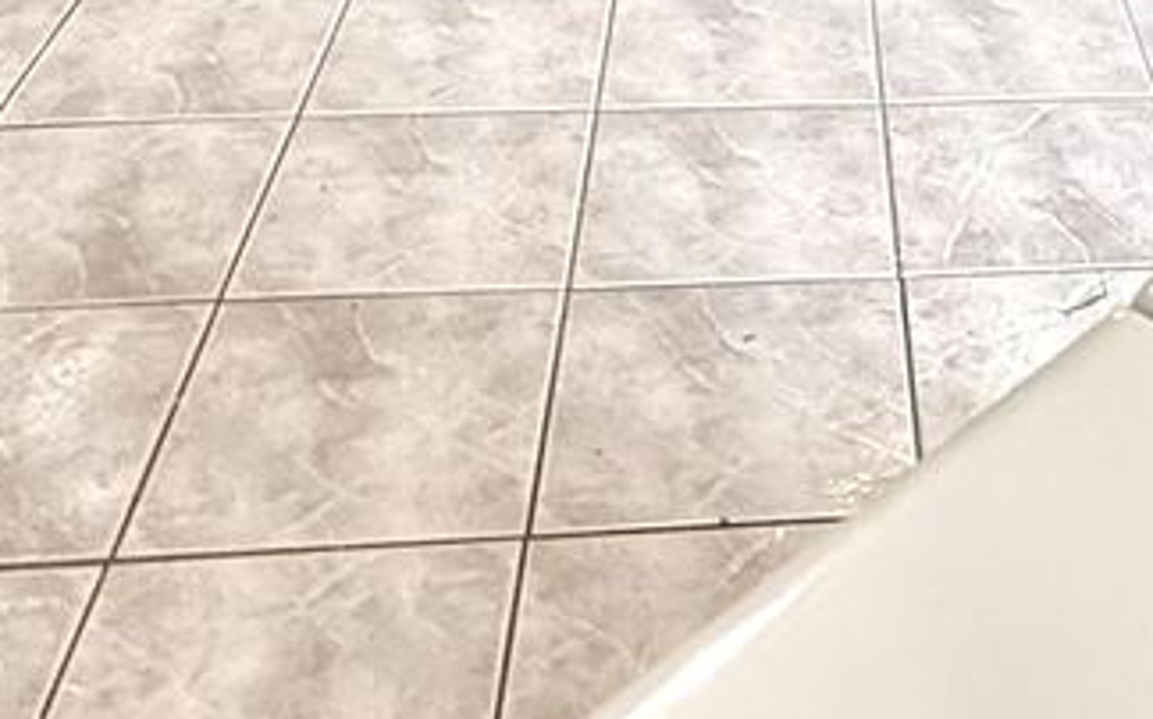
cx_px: 1057
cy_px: -851
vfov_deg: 14.8
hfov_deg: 29.7
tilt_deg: -3.3
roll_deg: -2.6
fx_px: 2072
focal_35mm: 66
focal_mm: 2.22
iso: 400
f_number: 2.2
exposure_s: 1/59
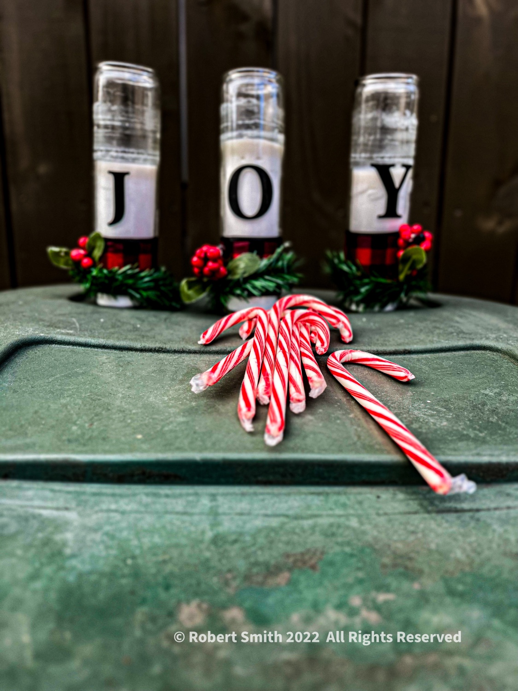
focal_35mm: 26
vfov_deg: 67.3
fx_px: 519
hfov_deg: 53.1
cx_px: 259
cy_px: 346
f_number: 1.5
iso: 50
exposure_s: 1/550
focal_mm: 5.7
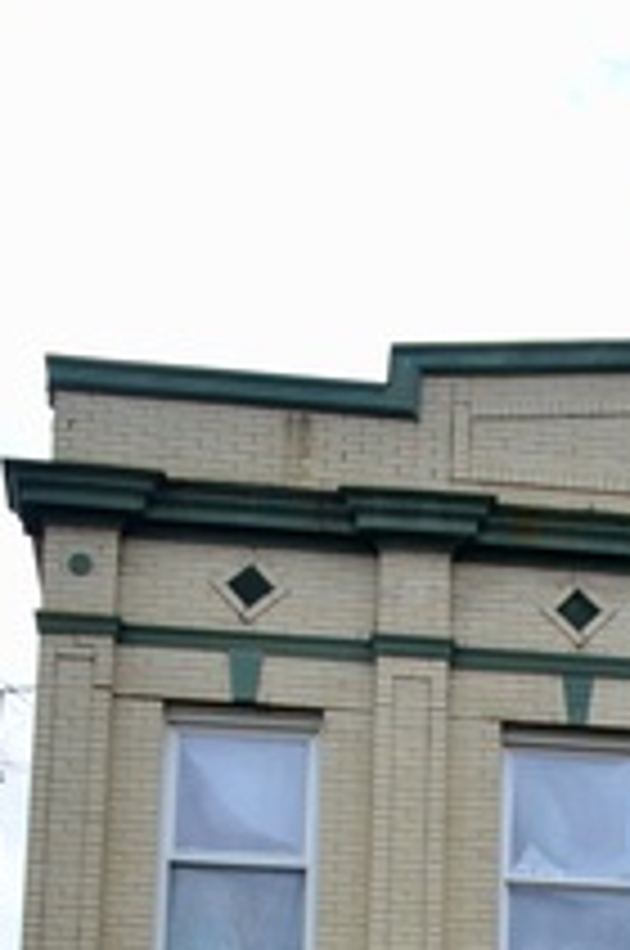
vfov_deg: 19.1
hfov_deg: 13.2
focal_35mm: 100
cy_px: 1193
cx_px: 790
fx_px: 2633
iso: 100
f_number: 7.1
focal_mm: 22
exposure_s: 1/200
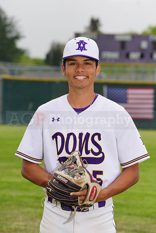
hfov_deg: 6.6
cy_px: 116
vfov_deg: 9.8
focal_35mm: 209
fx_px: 1358
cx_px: 78
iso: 160
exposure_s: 1/250
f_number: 9
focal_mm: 209
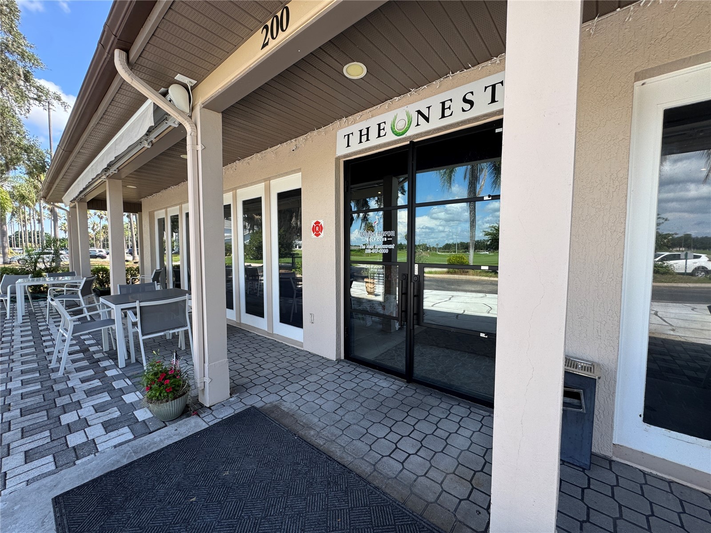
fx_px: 288
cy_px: 266
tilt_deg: -3.5
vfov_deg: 85.7
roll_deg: -0.2
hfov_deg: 102.1
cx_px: 356
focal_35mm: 14
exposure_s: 1/331
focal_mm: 2.22
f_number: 2.2
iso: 40
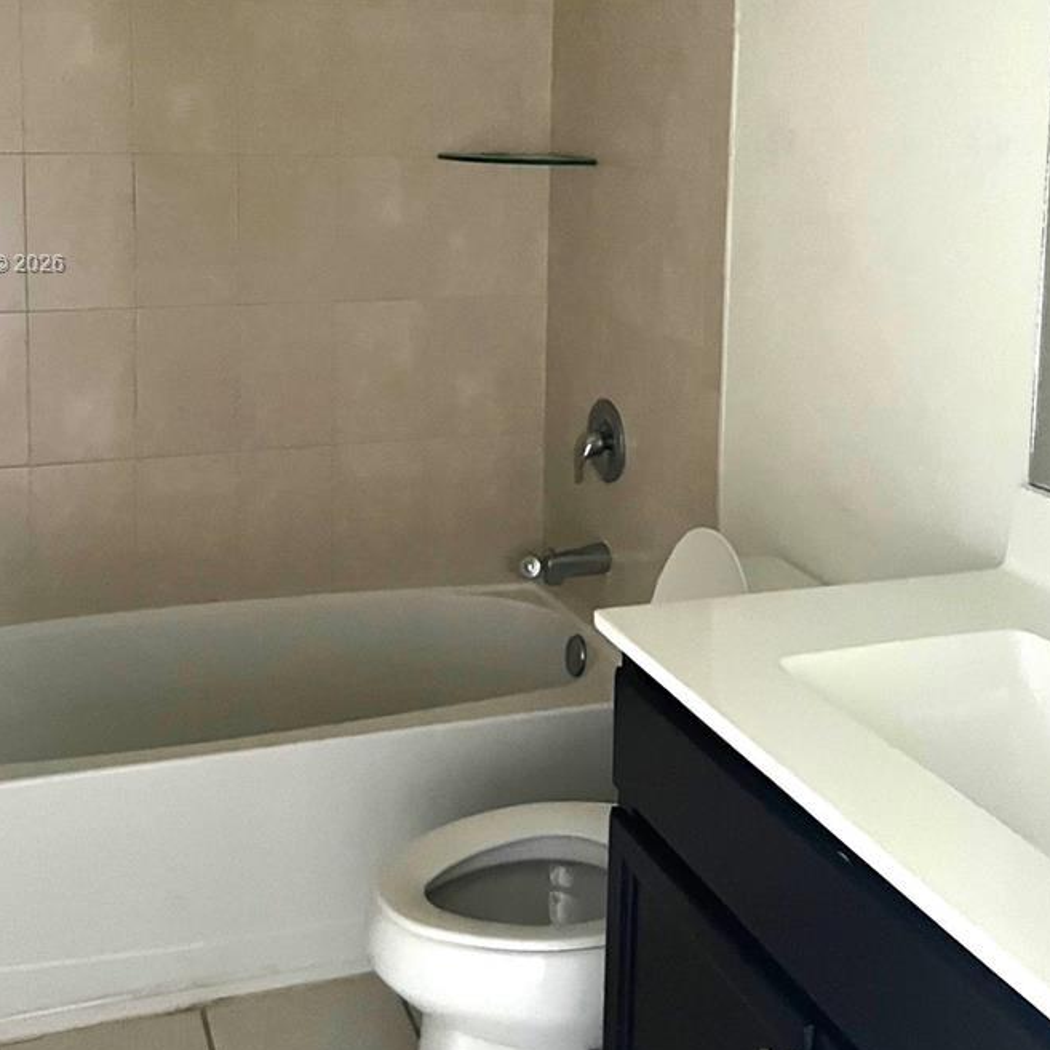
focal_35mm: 42
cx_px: 487
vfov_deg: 39.0
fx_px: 1441
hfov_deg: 40.0
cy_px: 265
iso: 640
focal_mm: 5.7
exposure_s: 1/30
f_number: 1.5
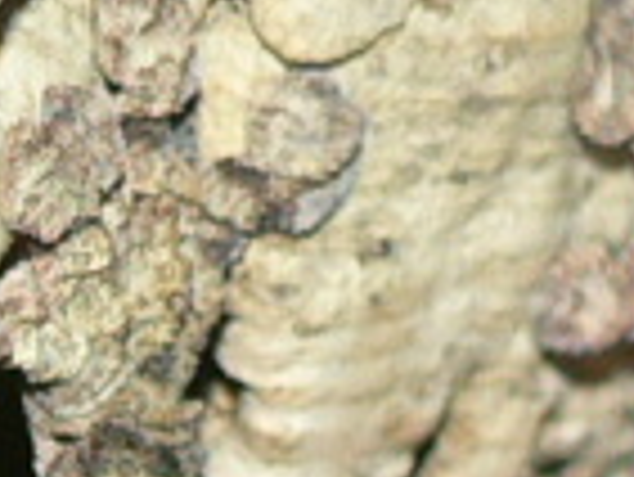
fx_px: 6581
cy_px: 882
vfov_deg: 4.1
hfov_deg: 5.5
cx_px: 99
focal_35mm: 359
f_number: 3.2
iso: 100
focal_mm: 13.1
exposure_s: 1/60
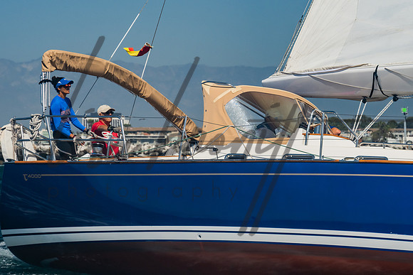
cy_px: 73
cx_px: 247
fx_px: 2781
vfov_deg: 5.7
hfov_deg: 8.5
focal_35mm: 242
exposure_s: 1/1250
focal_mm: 130
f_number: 6.3
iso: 160
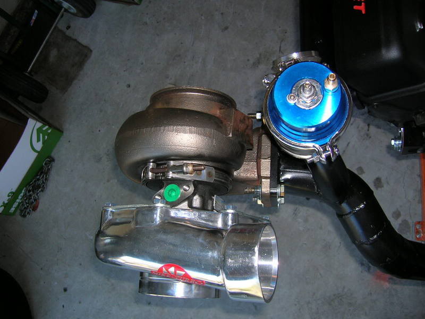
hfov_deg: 54.0
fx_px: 417
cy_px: 160
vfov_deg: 41.8
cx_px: 212
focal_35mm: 34
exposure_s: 1/60.1
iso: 50
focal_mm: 5.7
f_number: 2.9
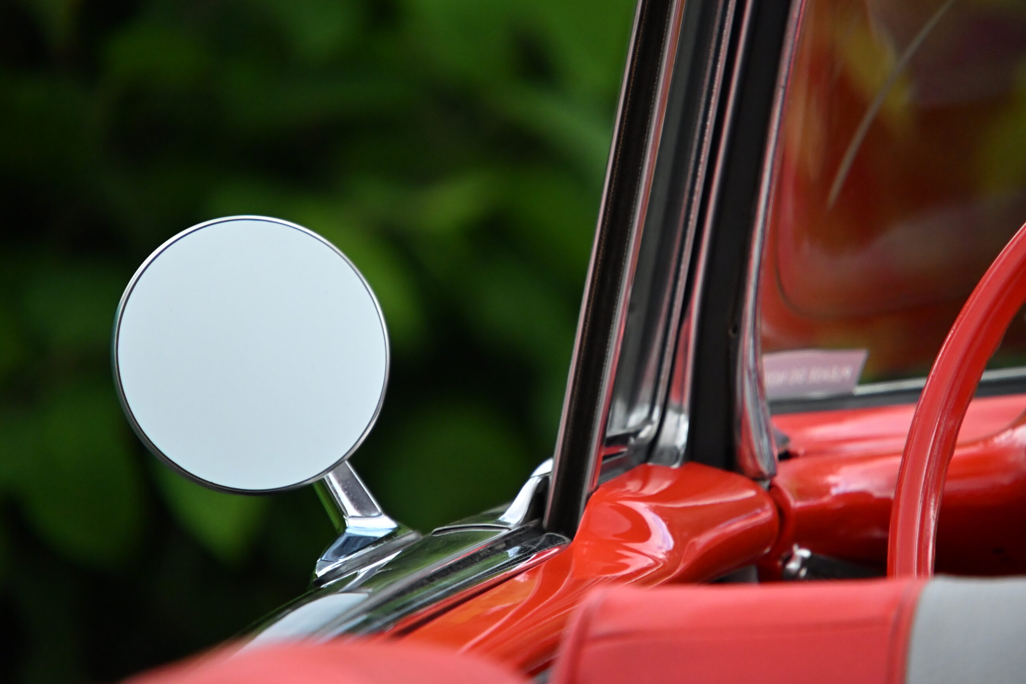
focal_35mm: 450
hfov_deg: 4.6
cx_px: 513
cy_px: 342
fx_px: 12825
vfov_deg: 3.1
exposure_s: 1/250
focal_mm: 300
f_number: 6.3
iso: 2800
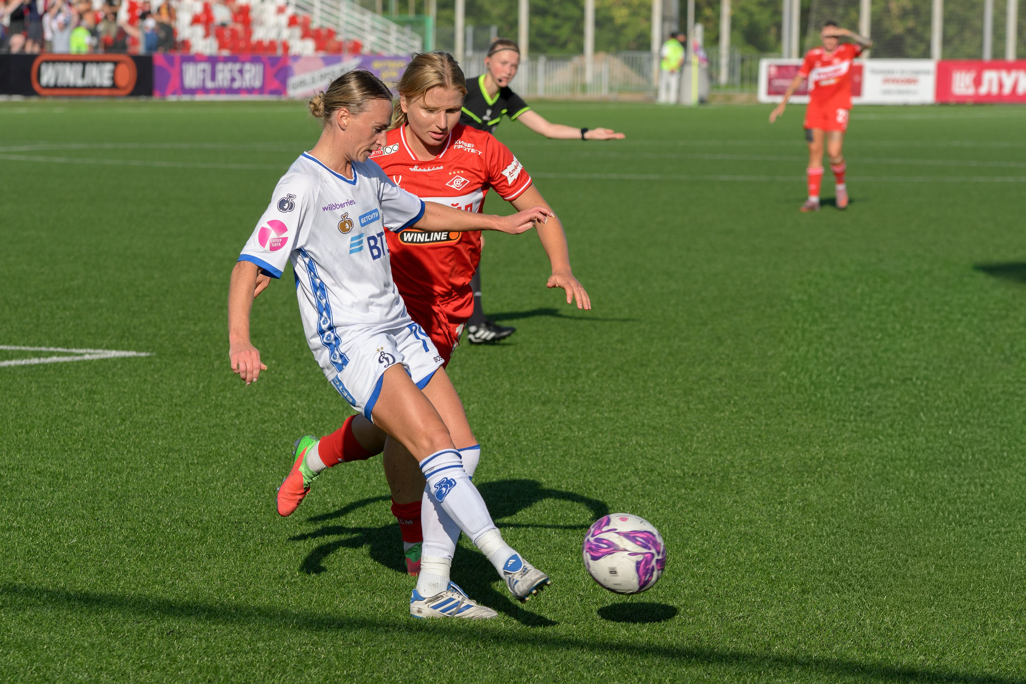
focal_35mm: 194
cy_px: 445
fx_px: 5541
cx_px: 482
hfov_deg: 10.6
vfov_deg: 7.1
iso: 450
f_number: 5.6
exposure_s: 1/2500
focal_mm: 130
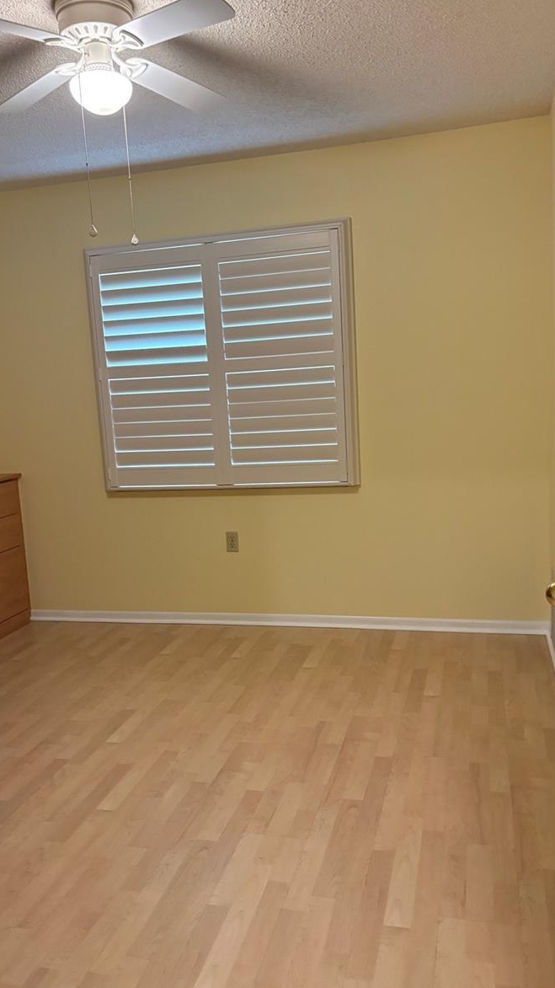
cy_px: 495
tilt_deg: -7.0
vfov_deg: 66.1
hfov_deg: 40.2
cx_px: 282
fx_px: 759
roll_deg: +4.8
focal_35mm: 29
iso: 320
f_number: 1.6
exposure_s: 1/60
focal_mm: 5.96
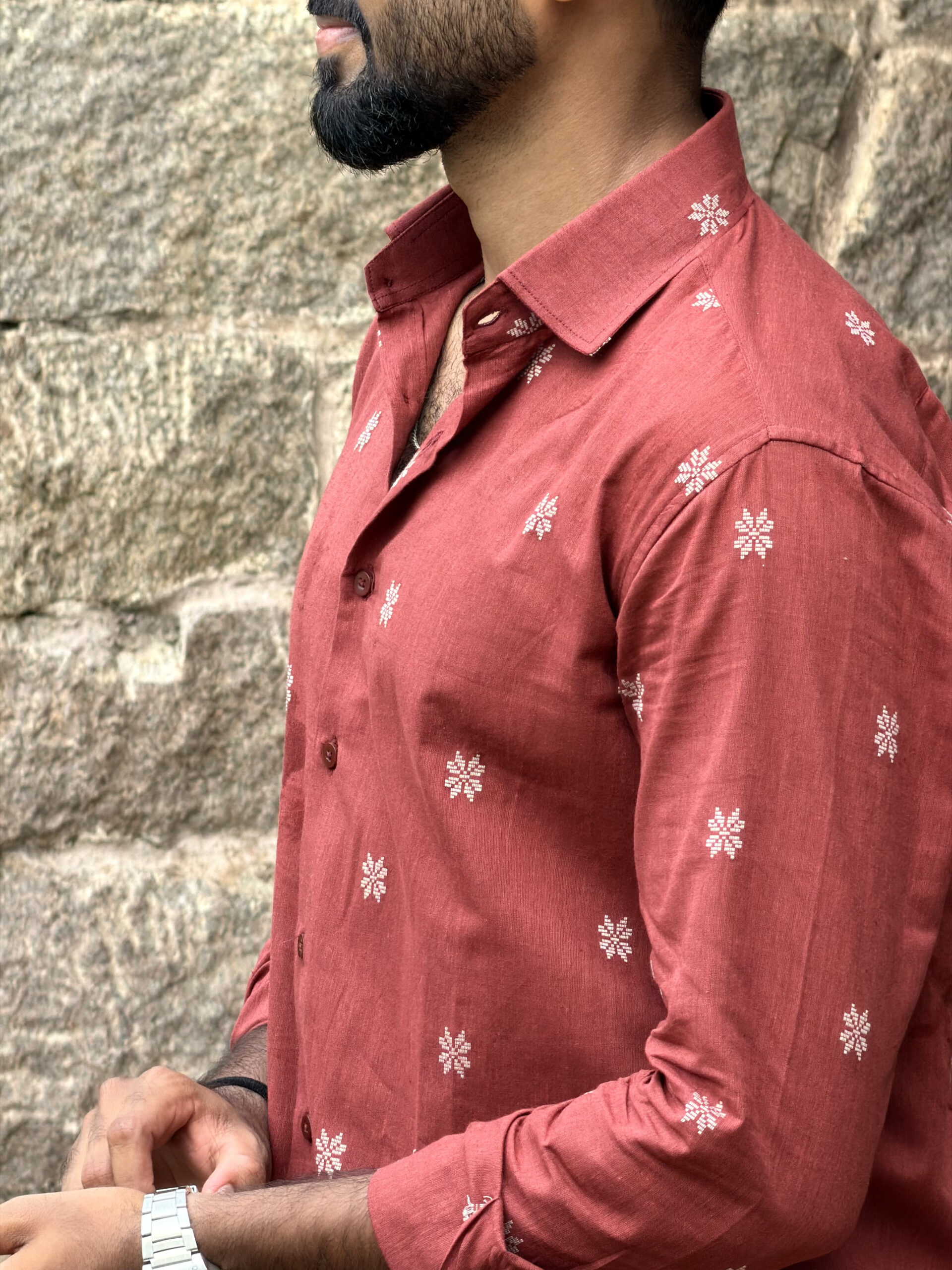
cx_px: 476
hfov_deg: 7.4
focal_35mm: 200
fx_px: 7334
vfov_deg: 9.9
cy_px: 635
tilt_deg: -4.2
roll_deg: -0.7
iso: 50
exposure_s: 1/121
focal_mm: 16.89
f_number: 2.8
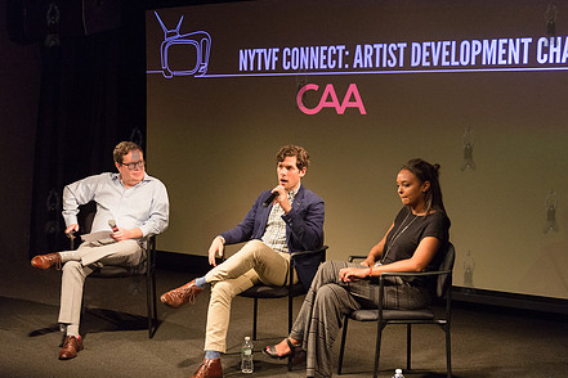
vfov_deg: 27.0
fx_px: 789
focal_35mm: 50
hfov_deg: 39.6
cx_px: 301
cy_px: 210
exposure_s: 1/320
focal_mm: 38
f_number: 2.8
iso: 4000
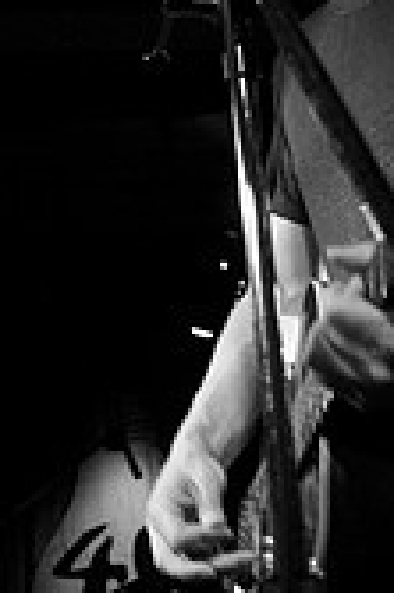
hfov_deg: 16.8
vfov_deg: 25.1
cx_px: 243
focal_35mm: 81
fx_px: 1332
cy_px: 249
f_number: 2.8
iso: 800
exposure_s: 1/50
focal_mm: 20
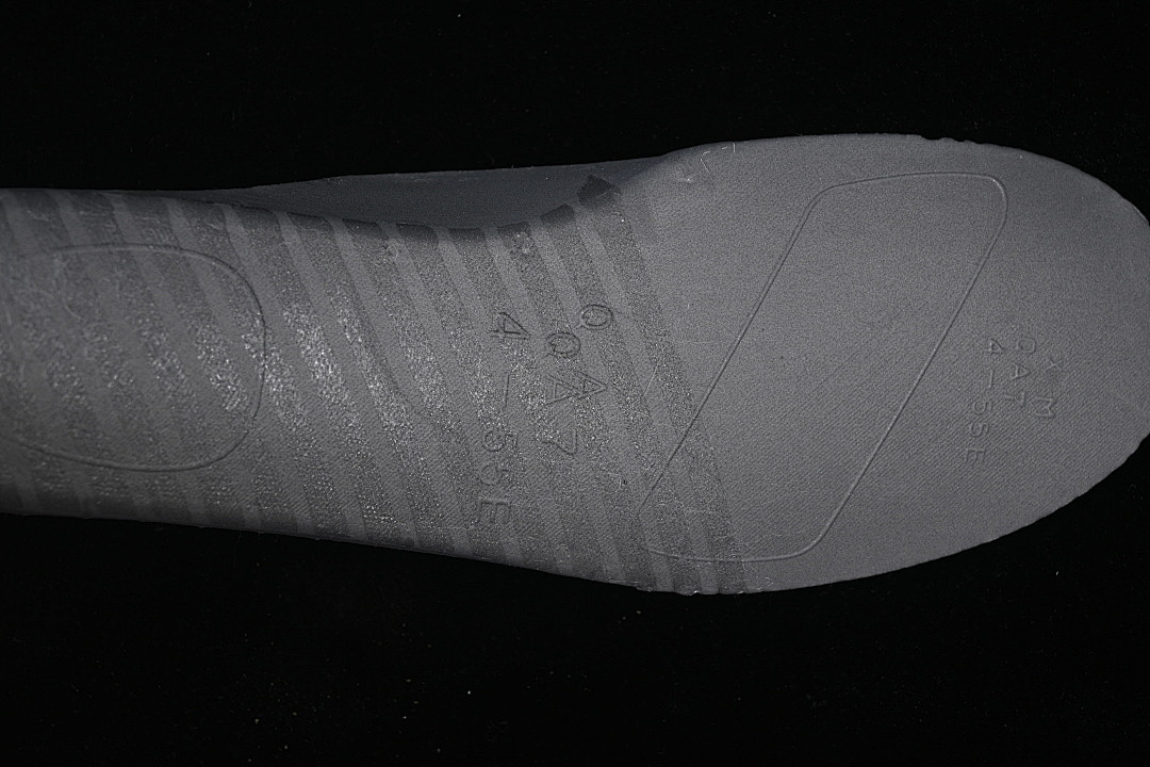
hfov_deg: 27.0
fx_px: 2396
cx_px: 575
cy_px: 384
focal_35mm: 75
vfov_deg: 18.2
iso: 160
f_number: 7.1
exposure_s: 1/80
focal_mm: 50
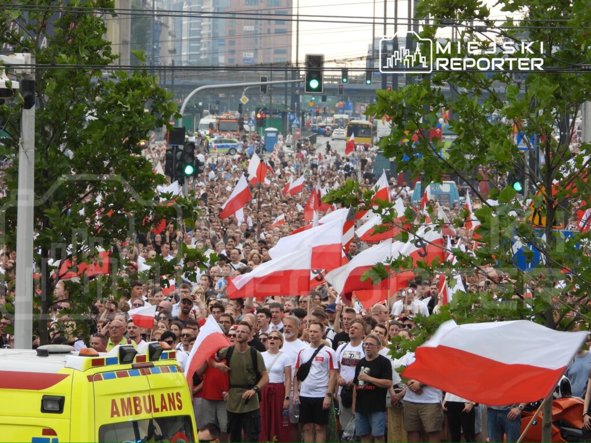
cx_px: 296
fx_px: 5463
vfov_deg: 4.6
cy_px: 222
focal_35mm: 320
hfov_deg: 6.2
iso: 100
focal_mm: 57.5
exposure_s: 1/125
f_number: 4.5
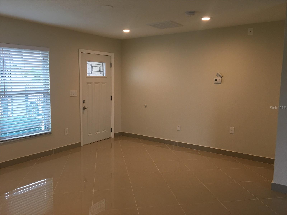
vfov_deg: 48.2
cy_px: 108
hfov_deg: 61.7
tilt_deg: -6.1
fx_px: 240
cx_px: 144
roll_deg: -0.5
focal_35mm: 29
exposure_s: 1/30
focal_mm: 4.15
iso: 40
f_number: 2.2
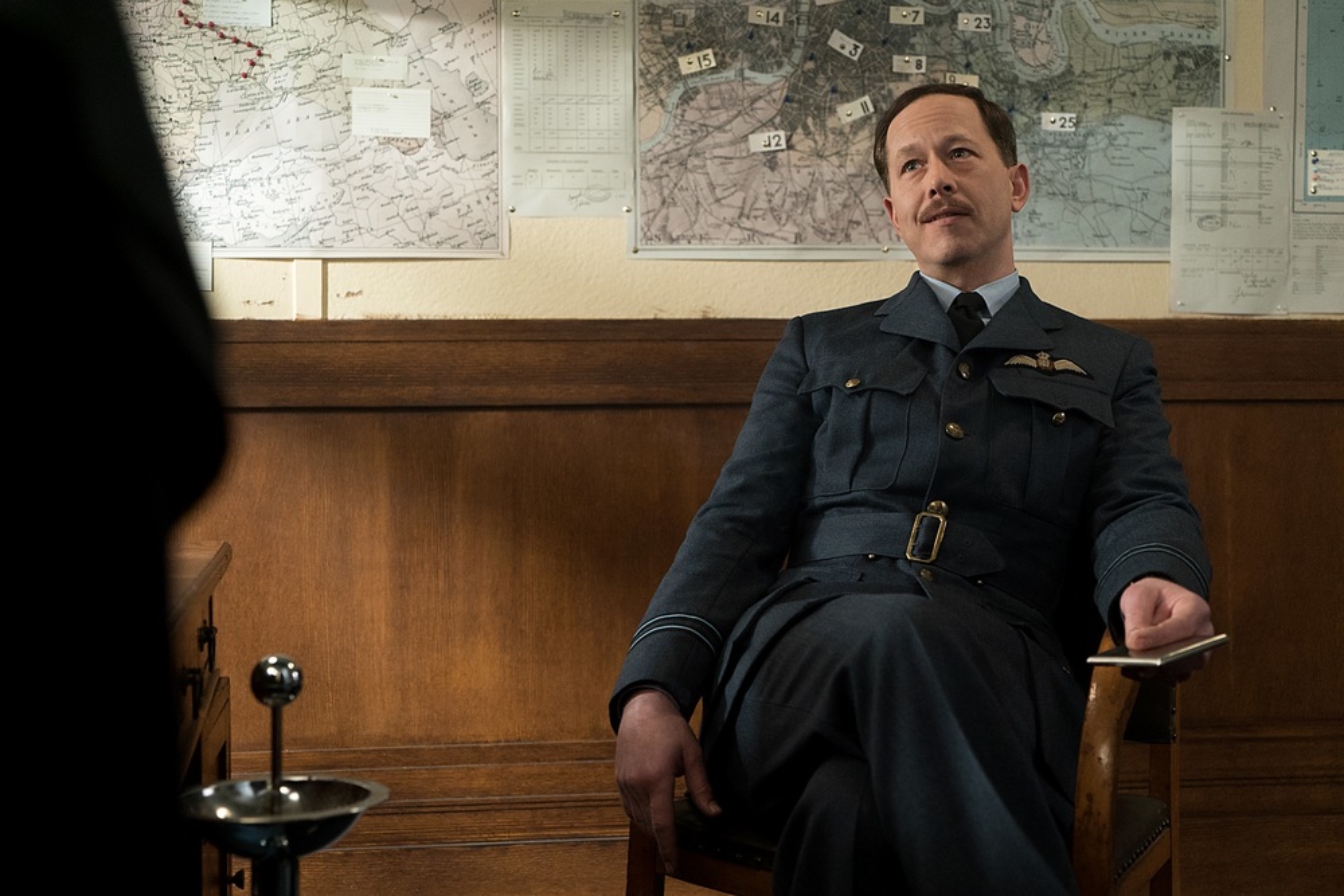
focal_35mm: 52
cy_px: 448
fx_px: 1941
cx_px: 672
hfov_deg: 38.2
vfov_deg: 26.0
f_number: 4
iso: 3200
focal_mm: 52
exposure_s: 1/125
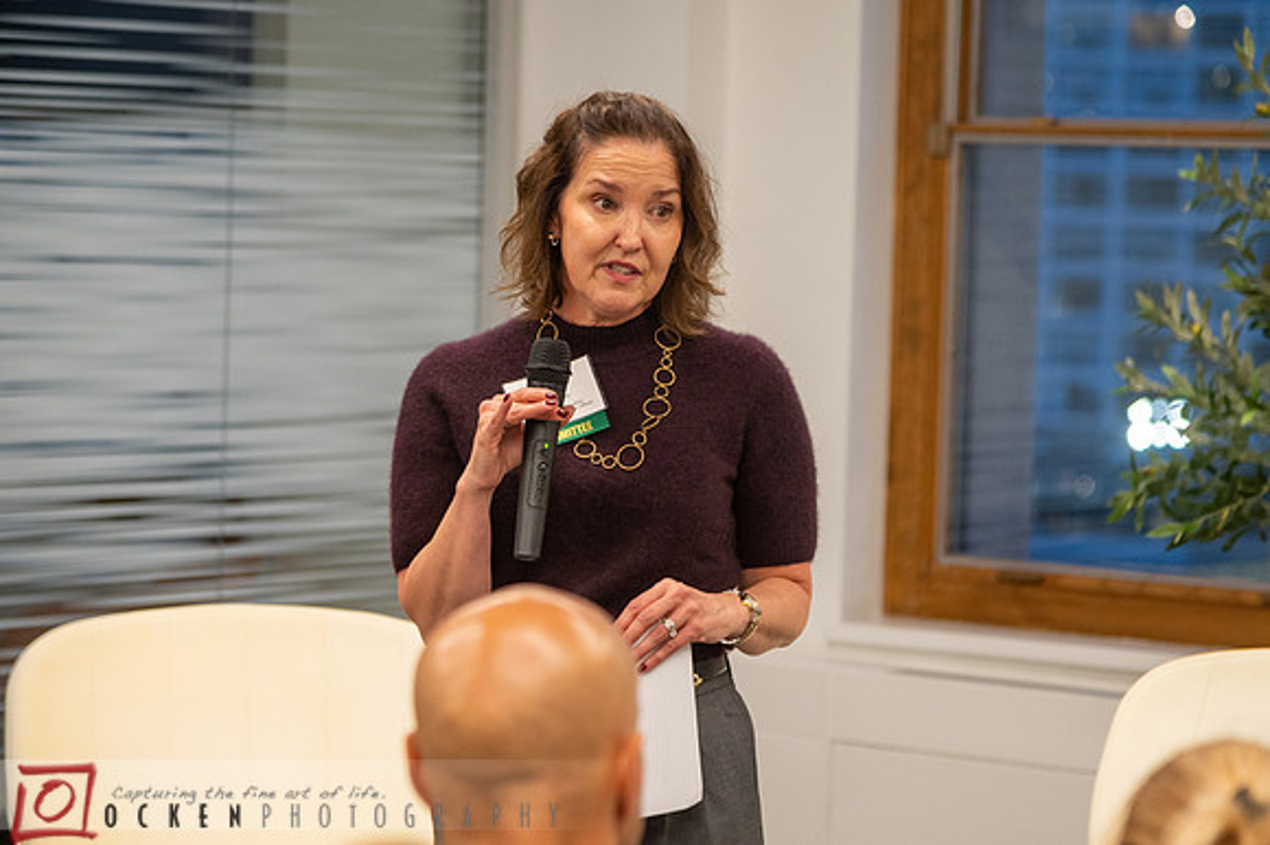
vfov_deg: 10.1
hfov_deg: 15.1
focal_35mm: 136
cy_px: 422
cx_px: 676
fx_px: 4794
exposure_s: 1/125
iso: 1600
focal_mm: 120
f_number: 4
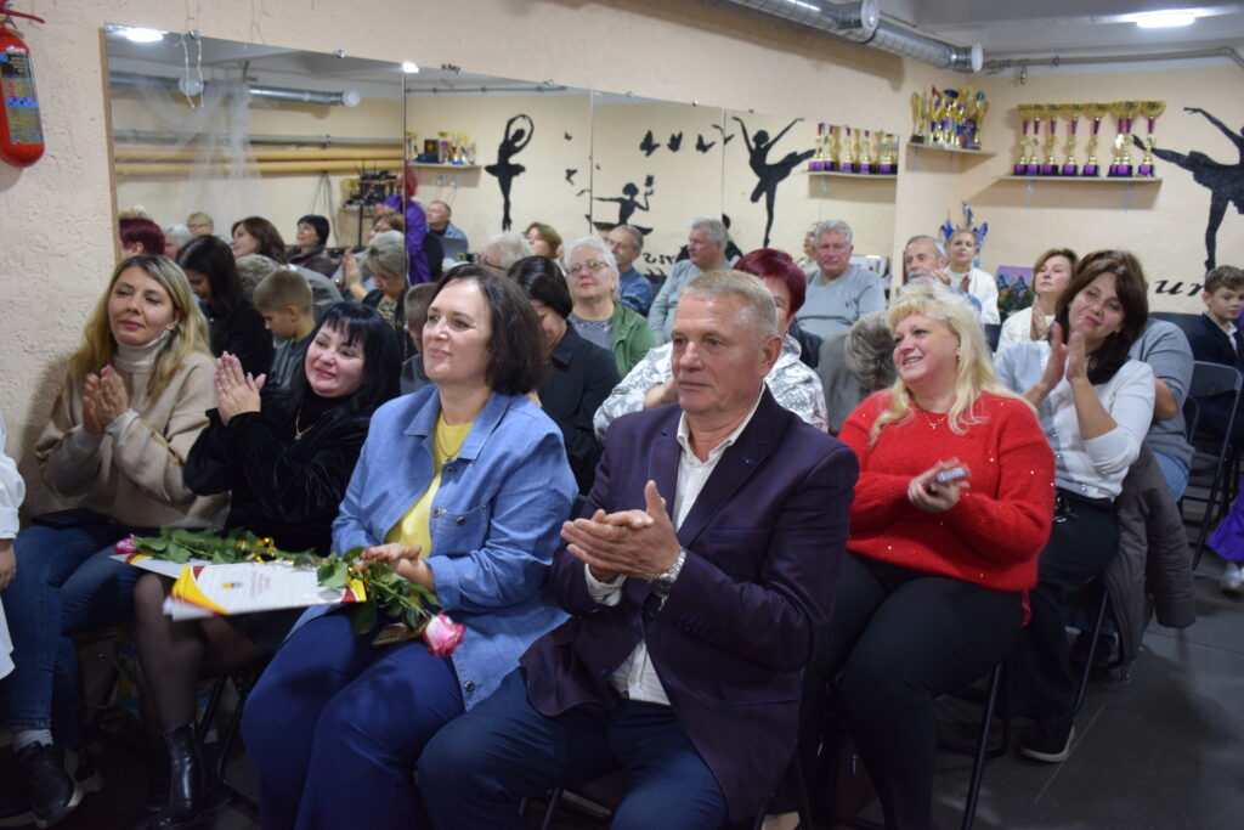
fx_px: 1140
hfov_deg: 57.2
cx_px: 622
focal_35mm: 33
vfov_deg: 40.0
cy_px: 415
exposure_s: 1/60
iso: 1400
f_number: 3.5
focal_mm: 22
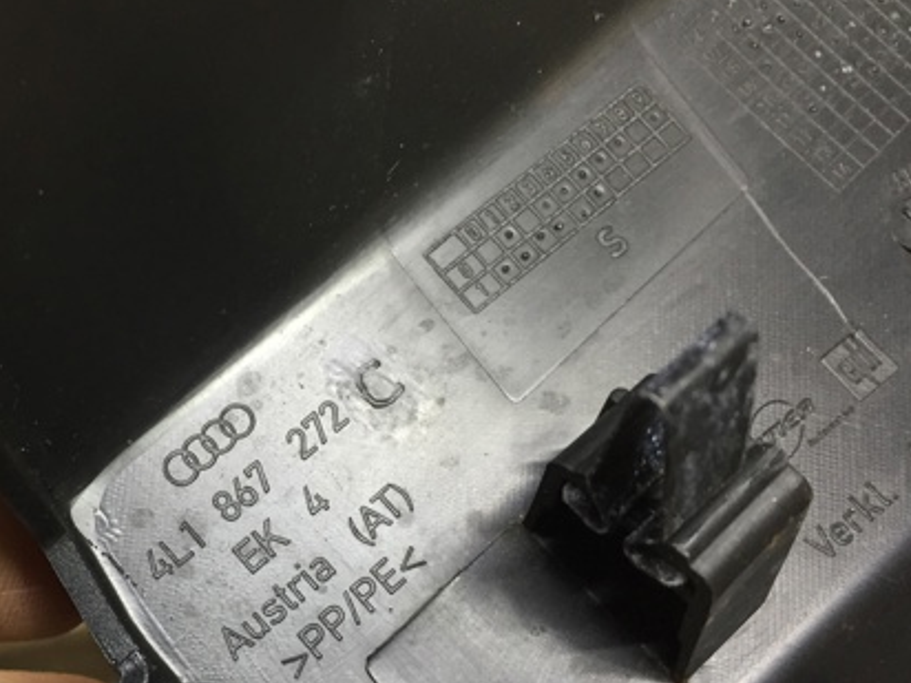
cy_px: 435
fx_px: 1184
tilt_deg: -58.5
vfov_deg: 32.0
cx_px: 243
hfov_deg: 41.0
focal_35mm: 45
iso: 160
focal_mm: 4.15
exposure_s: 1/33
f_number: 2.2
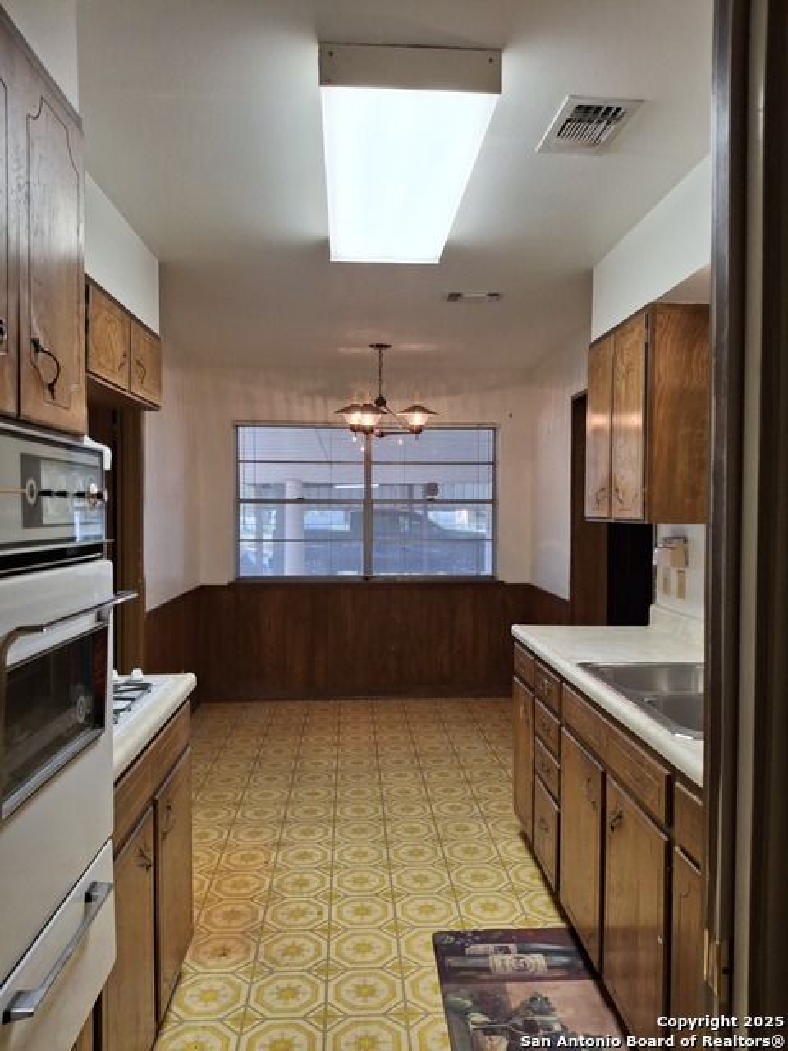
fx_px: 759
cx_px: 394
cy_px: 526
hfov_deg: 54.9
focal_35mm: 25
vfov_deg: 69.4
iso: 64
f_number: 1.8
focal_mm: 4.69
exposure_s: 1/120
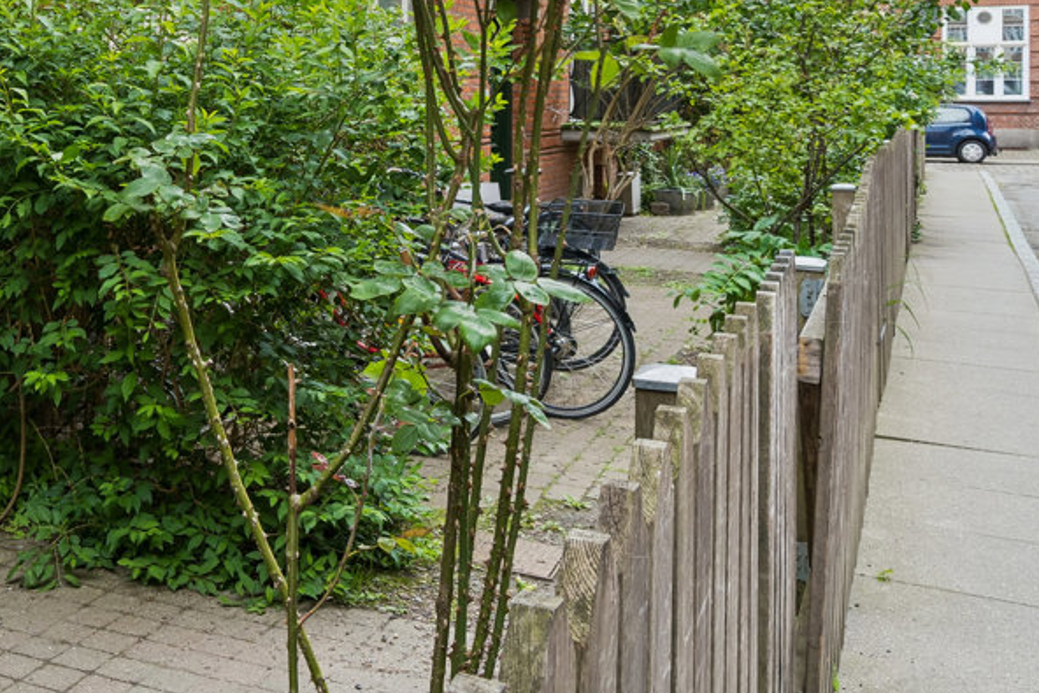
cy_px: 49
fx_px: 1299
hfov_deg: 40.6
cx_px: 125
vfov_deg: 28.5
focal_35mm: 45
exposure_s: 1/20
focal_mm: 16
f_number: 8
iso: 200
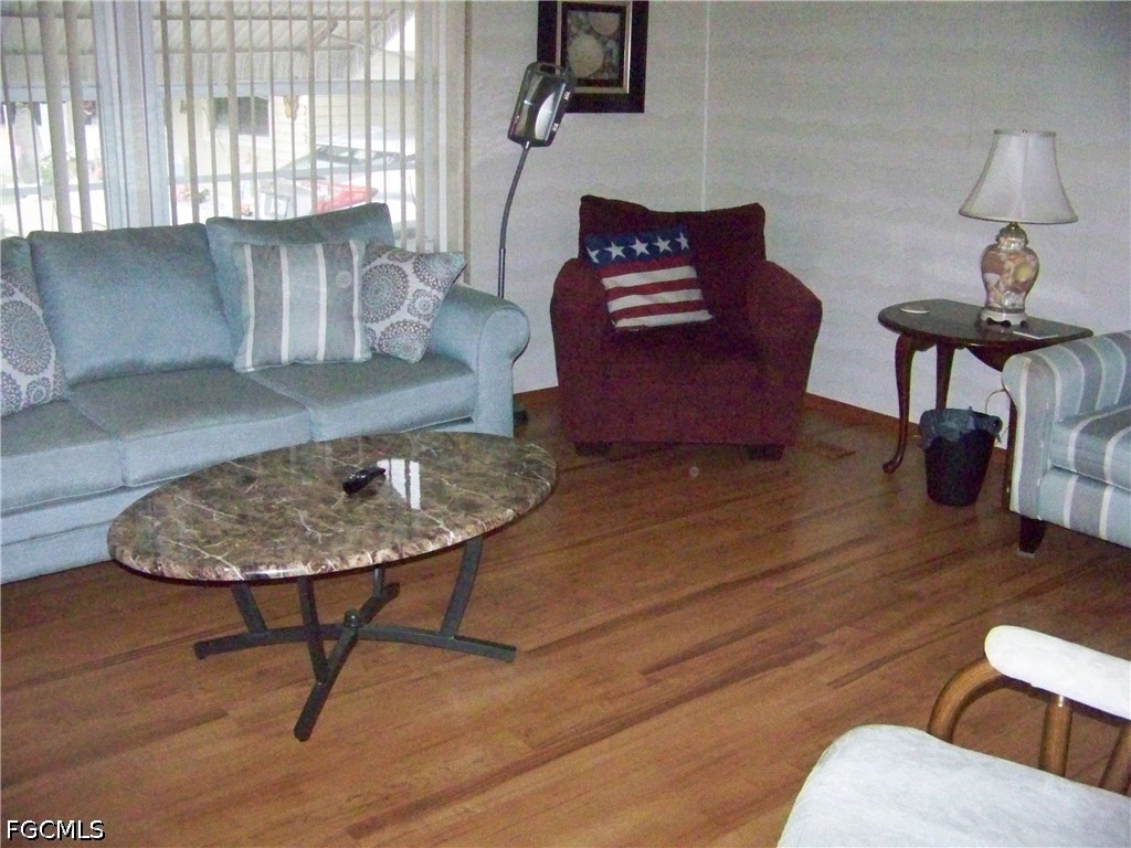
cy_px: 424
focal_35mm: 36
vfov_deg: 39.7
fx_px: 1176
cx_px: 566
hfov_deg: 51.4
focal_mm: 5.85
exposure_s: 1/500
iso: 1600
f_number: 2.8
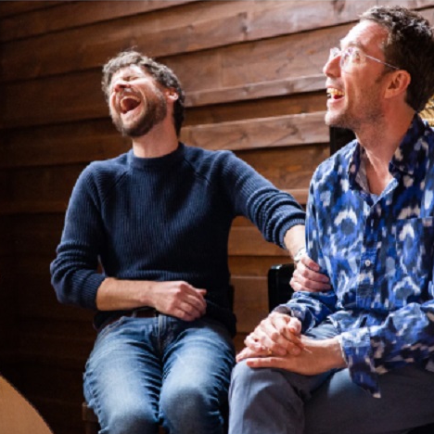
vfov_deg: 24.3
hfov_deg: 24.3
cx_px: 245
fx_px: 1007
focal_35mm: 71
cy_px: 217
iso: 4000
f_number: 2.8
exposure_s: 1/1250
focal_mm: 55
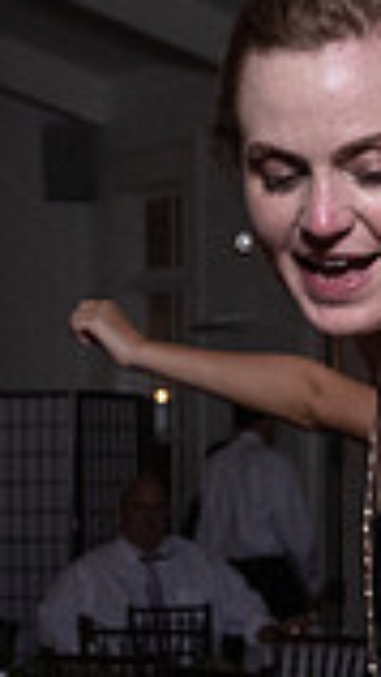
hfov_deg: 7.9
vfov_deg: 14.1
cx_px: -164
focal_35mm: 151
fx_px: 2709
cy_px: 562
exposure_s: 1/200
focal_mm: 27
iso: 2000
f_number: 5.6
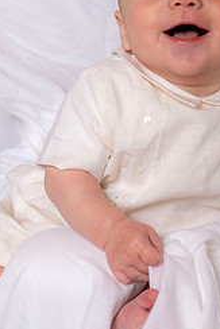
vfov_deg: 17.9
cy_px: 200
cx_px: 177
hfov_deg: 12.0
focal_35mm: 114
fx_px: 1043
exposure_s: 1/200
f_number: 5.6
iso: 250
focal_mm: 62
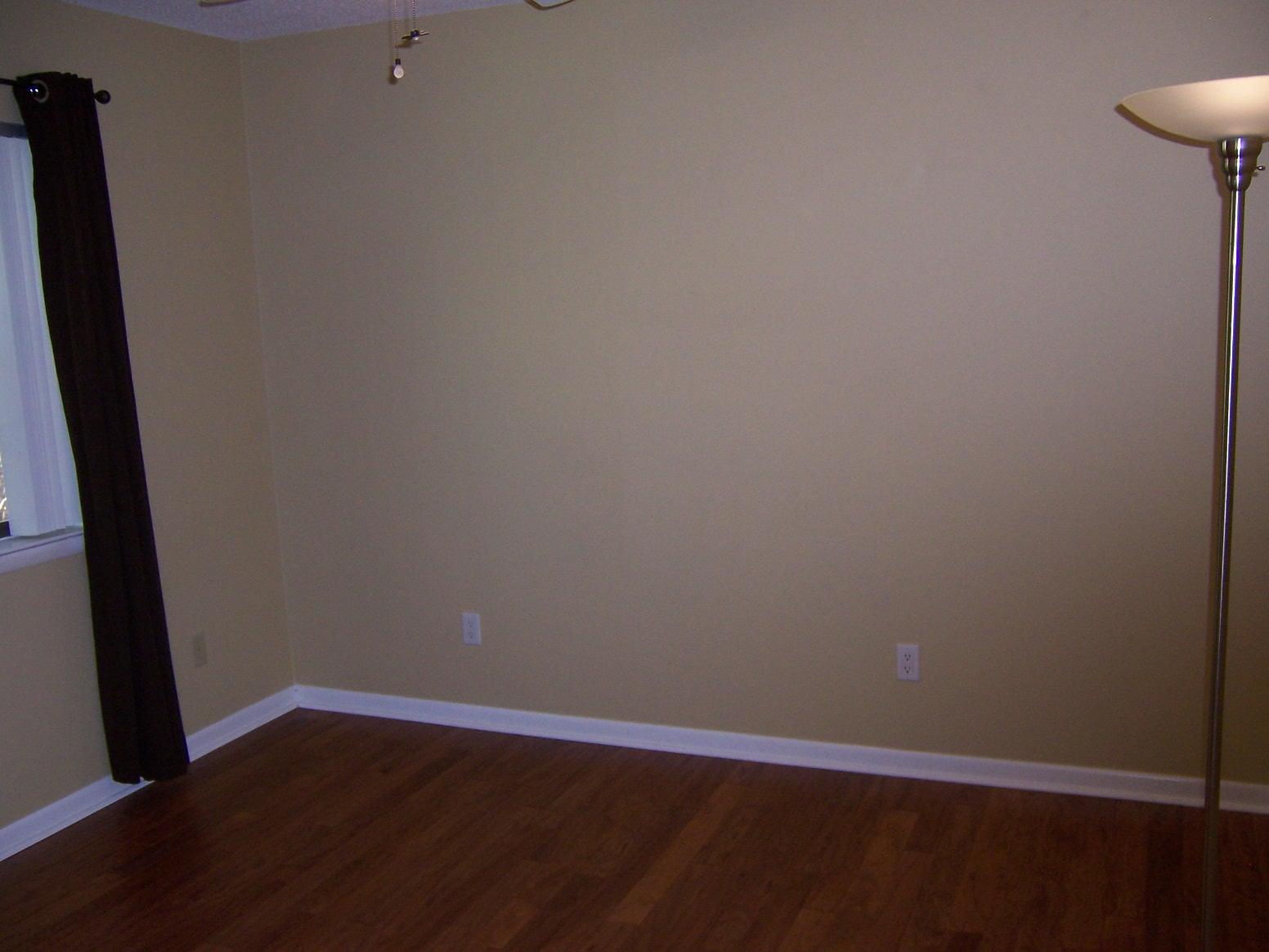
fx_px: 1210
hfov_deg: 55.4
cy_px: 476
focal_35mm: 33
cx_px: 634
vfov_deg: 42.9
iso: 140
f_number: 2.8
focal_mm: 5.5
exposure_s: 1/60
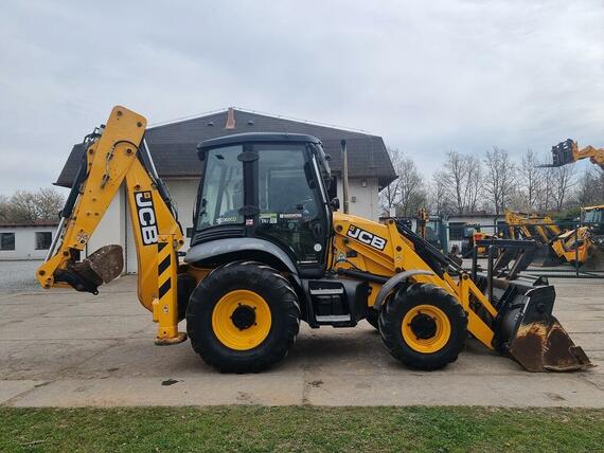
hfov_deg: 71.6
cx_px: 302
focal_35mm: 24
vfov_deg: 56.9
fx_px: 419
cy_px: 226
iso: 50
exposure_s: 1/1152
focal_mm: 6.7
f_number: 1.8
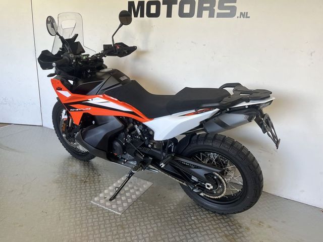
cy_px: 121
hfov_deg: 67.3
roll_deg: -3.4
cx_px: 162
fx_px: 243
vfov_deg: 53.1
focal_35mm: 26
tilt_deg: -18.6
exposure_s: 1/100
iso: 80
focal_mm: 5.1
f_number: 1.6
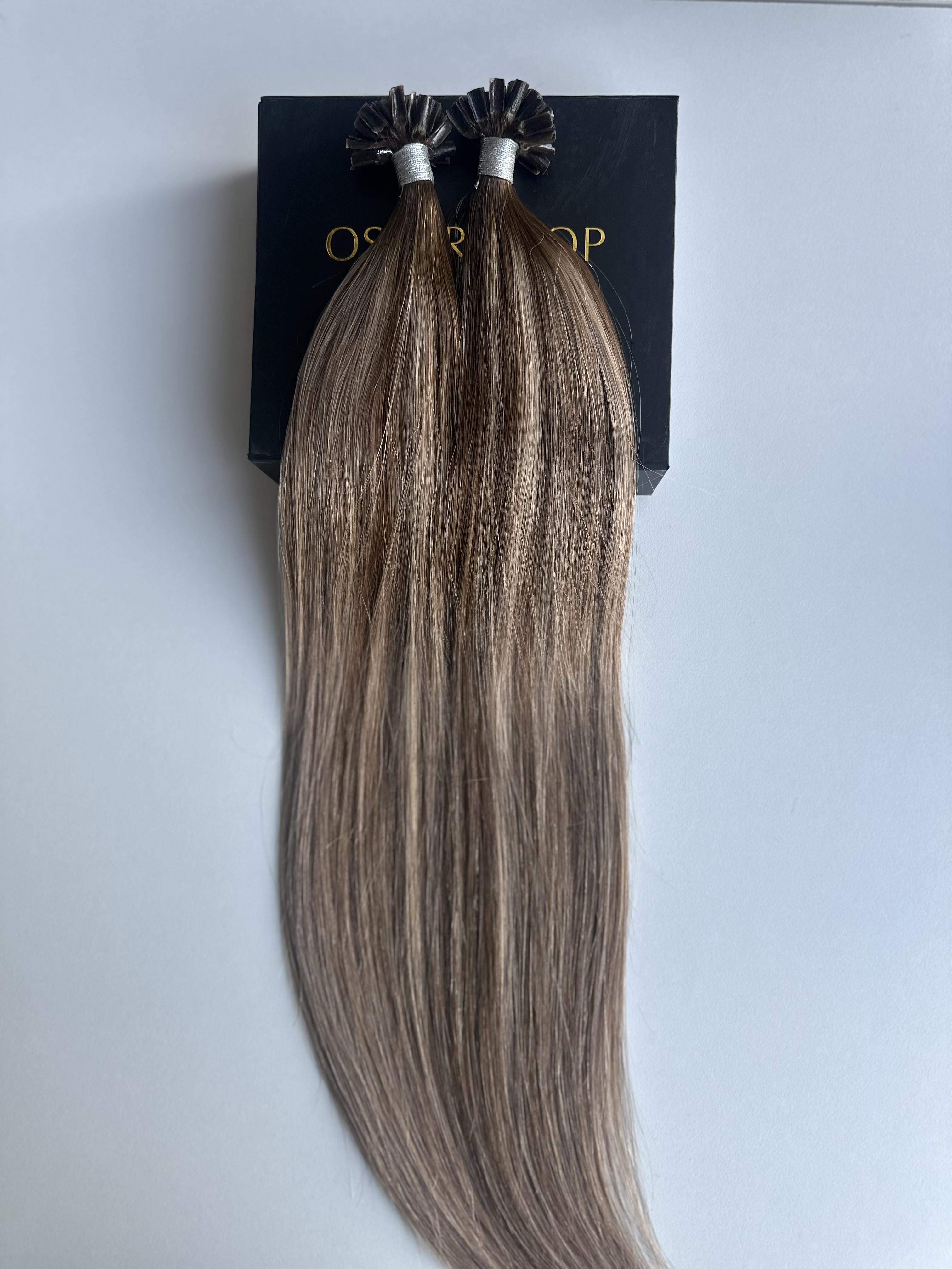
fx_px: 880
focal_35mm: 24
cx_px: 476
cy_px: 634
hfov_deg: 56.8
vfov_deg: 71.6
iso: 64
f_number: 1.78
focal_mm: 6.86
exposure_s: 1/168
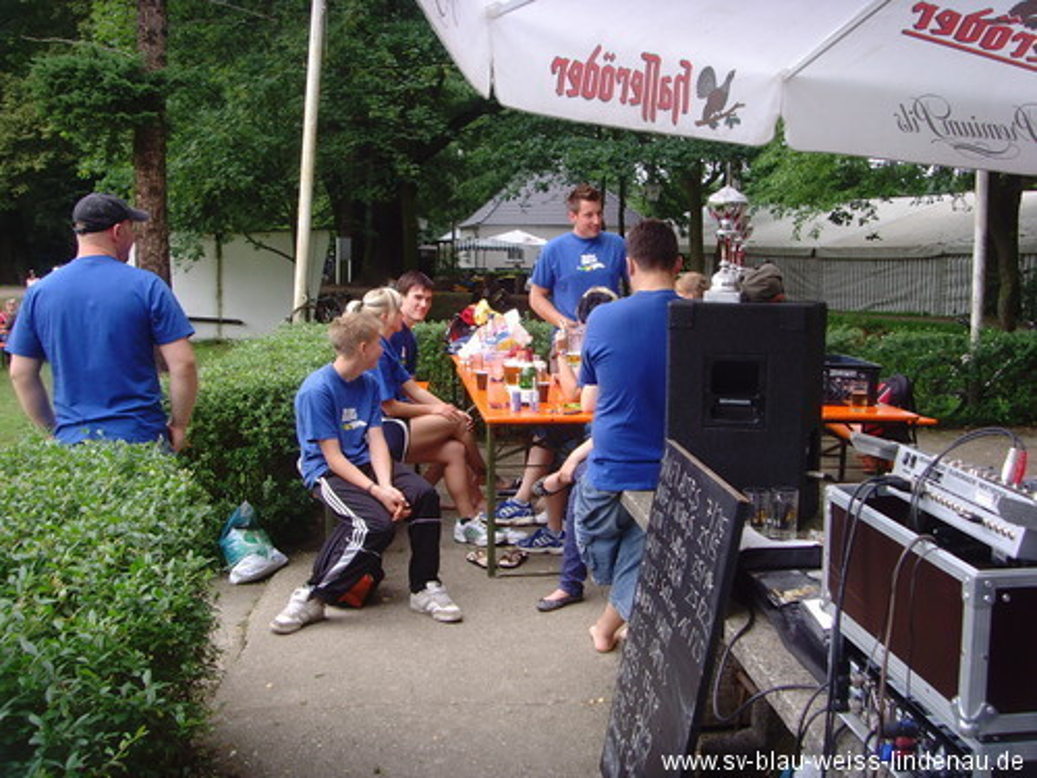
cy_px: 389
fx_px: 1168
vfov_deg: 36.8
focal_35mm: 39
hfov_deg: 47.9
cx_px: 518
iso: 80
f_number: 3.5
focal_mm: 6.6
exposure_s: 1/125
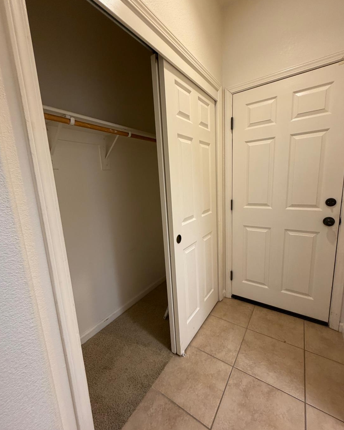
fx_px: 191
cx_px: 168
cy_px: 216
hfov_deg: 84.0
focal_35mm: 15
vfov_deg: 96.8
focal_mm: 2.22
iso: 250
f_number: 2.2
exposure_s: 1/60
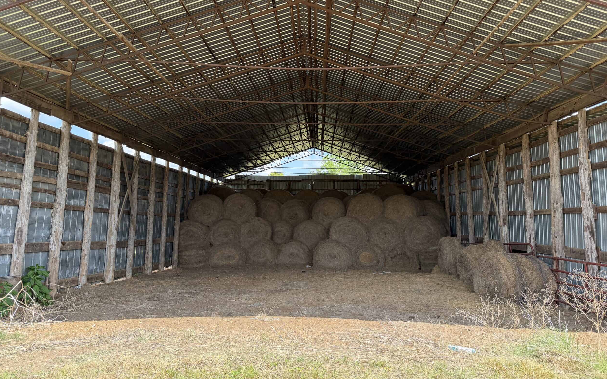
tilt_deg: +9.6
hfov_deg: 70.4
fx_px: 430
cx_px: 308
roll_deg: +0.3
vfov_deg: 47.5
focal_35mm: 26
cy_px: 165
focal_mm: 6.76
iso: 100
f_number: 1.78
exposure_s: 1/813
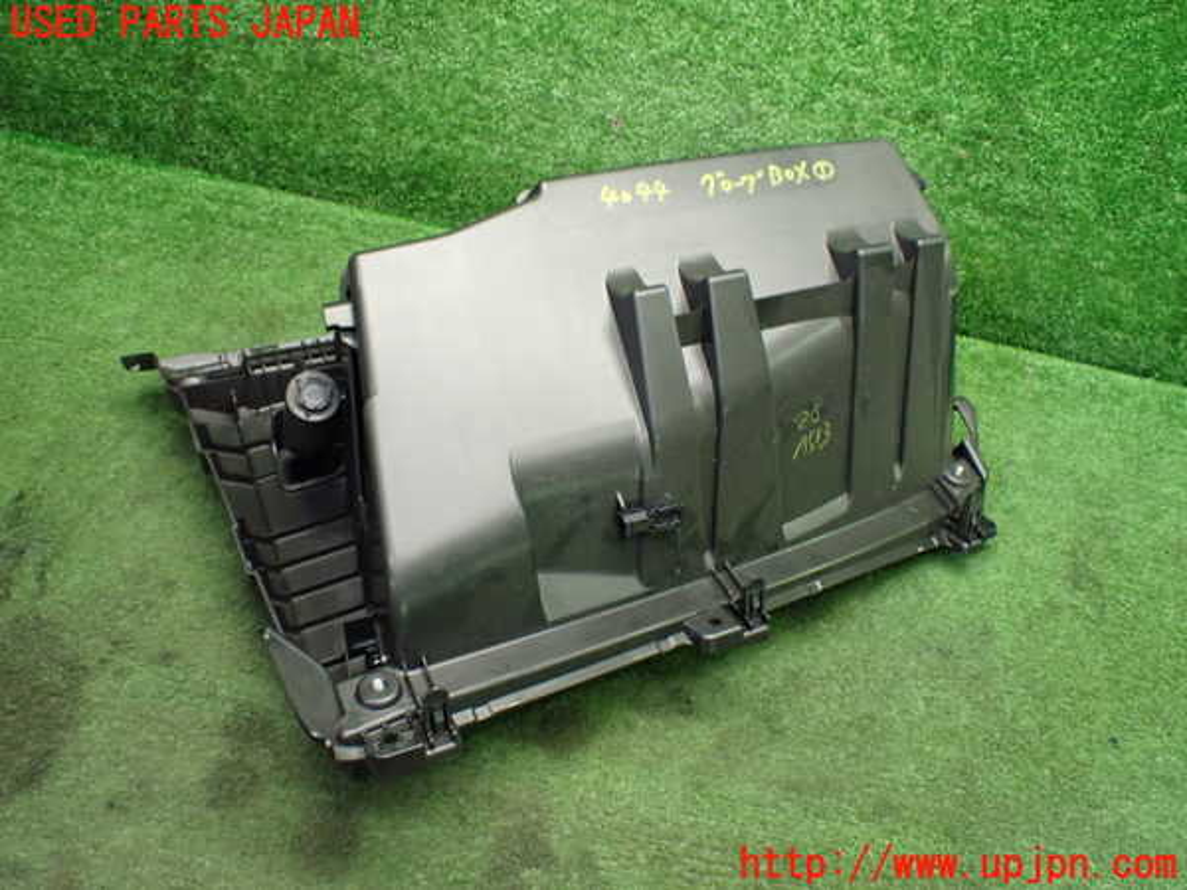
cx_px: 594
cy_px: 445
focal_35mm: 30
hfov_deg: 60.0
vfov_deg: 46.8
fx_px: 1029
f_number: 2.3
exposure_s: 1/100
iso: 800
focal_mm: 5.4
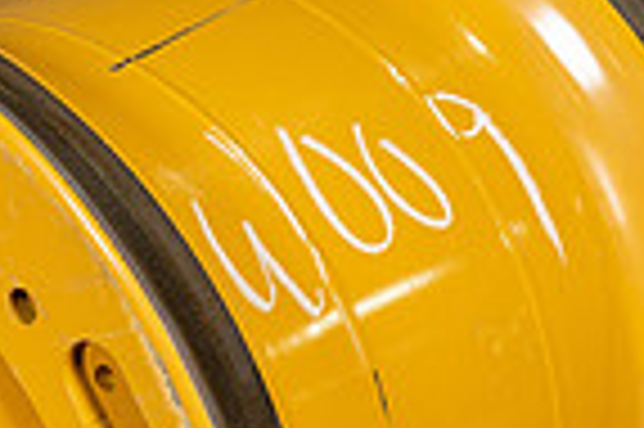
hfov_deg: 10.3
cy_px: 480
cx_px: 59
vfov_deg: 6.8
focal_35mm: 199
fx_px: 3556
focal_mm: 49
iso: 800
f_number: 5.6
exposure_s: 1/80
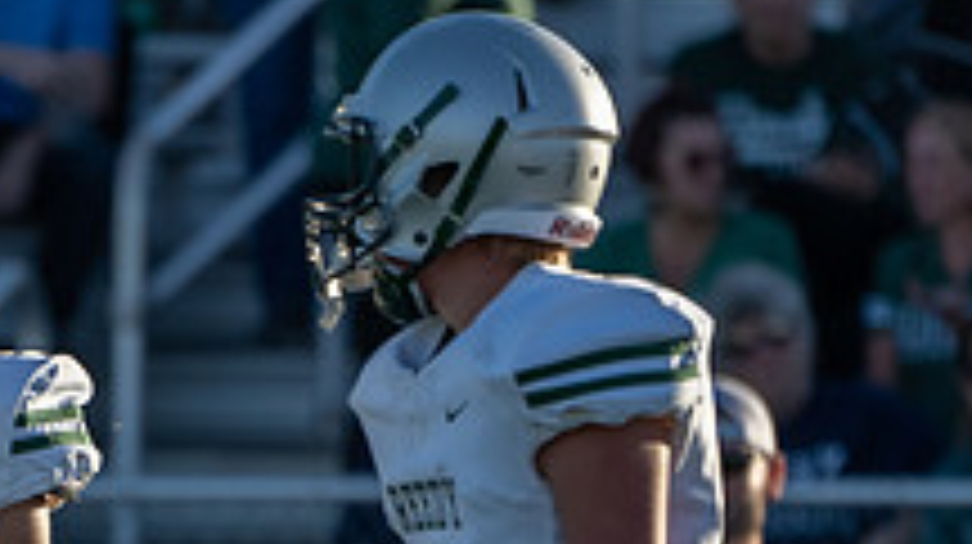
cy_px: 744
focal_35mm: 1514
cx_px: -63
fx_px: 38983
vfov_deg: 0.8
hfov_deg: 1.4
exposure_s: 1/1250
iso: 500
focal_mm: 400
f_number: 5.6
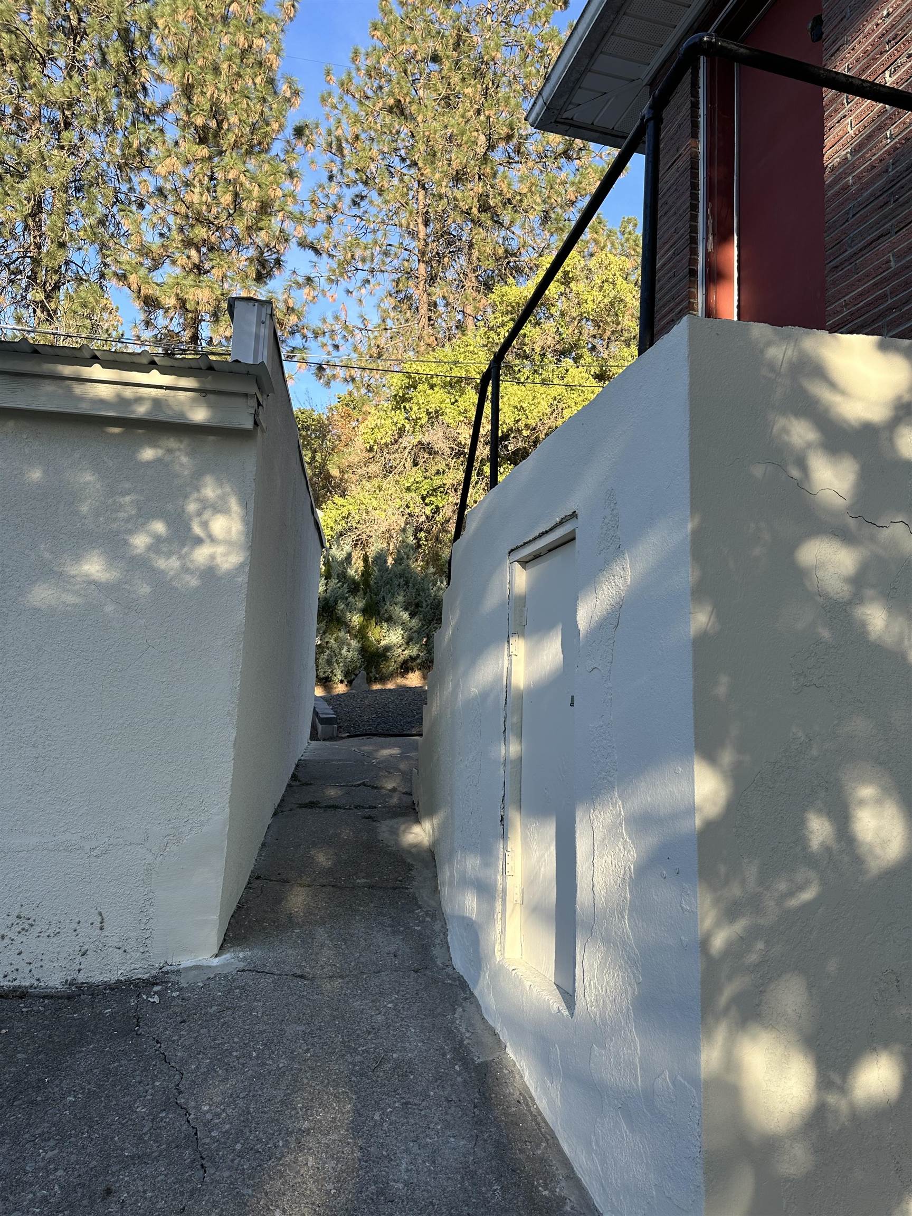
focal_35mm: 24
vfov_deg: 71.6
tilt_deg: +6.9
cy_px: 608
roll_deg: -2.6
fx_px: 843
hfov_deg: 56.8
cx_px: 456
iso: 80
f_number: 1.78
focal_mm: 6.86
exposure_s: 1/980
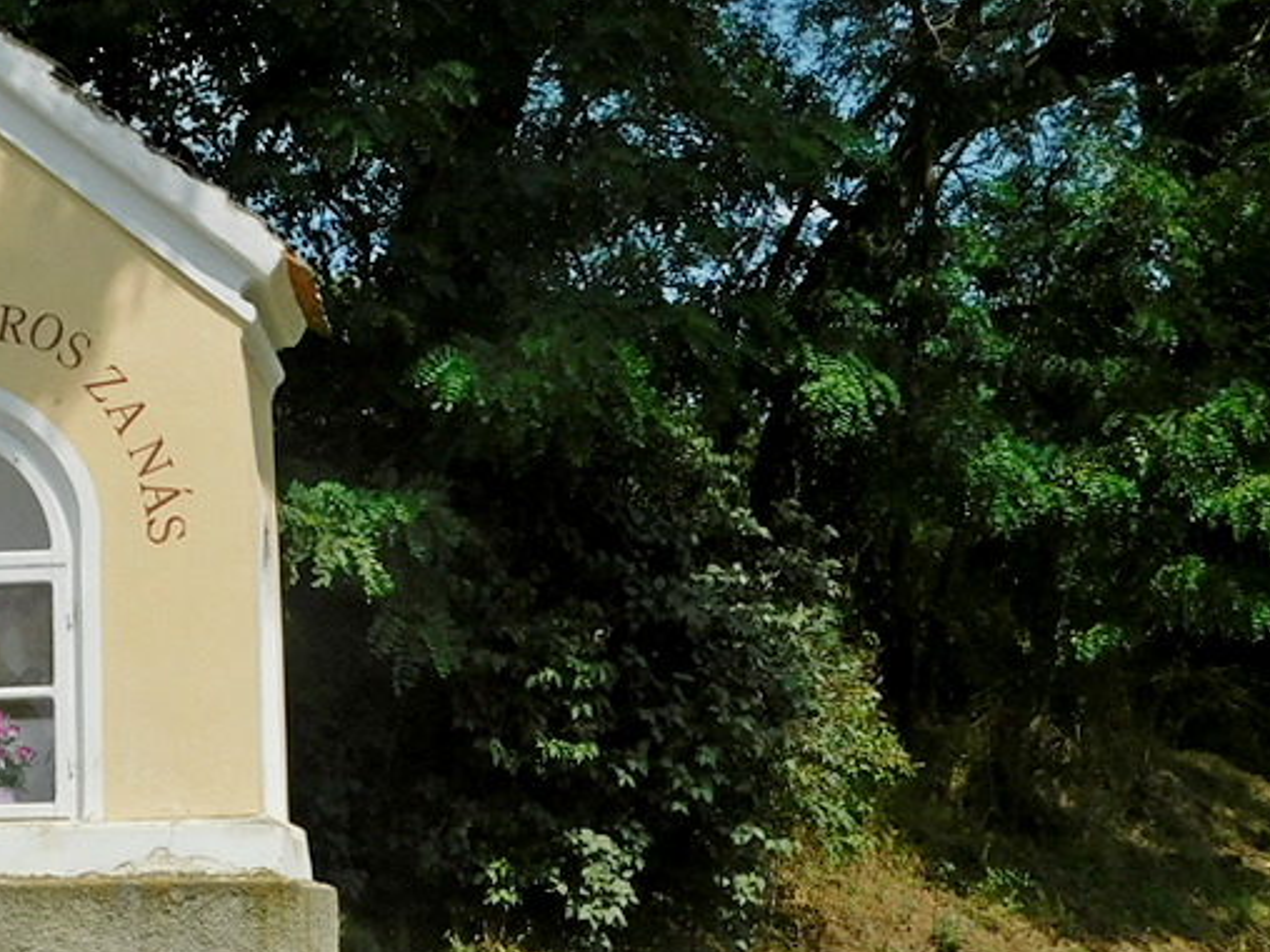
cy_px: 543
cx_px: 111
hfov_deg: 27.1
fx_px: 2531
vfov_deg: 21.3
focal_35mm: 69
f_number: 6.4
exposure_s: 1/640
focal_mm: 5.3
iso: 125
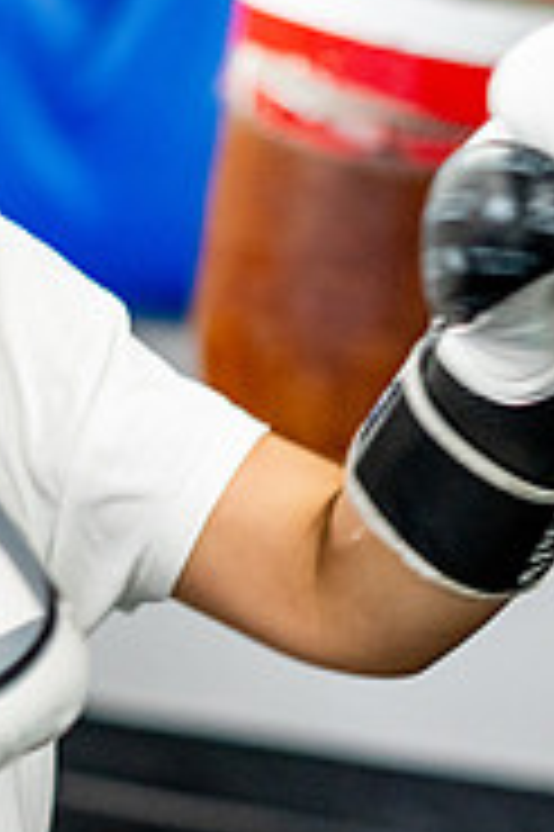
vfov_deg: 13.1
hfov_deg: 8.7
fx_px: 3631
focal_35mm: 157
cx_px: 405
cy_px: 331
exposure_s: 1/500
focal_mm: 50
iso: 3200
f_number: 1.8
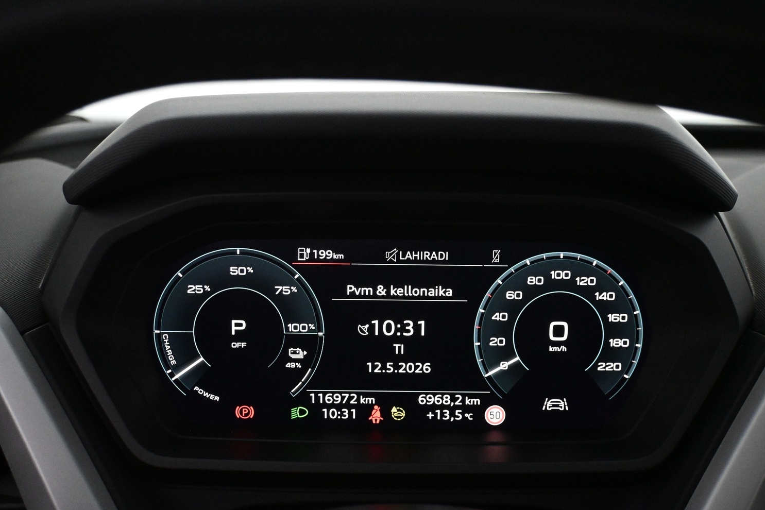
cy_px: 262
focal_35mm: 37
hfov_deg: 52.1
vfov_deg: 36.1
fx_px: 782
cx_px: 388
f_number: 4
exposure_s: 1/80
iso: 4000
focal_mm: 22.5
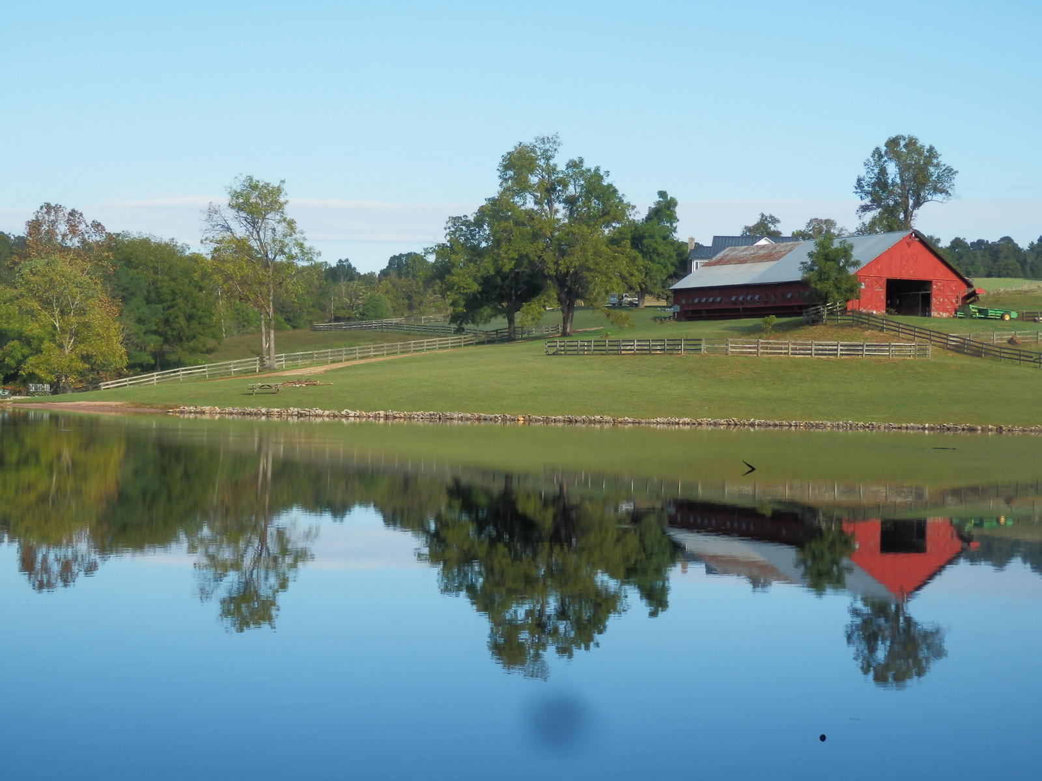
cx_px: 521
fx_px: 1987
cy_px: 390
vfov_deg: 22.3
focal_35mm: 66
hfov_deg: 29.4
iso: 80
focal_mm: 11.9
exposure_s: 1/400
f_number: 4.4
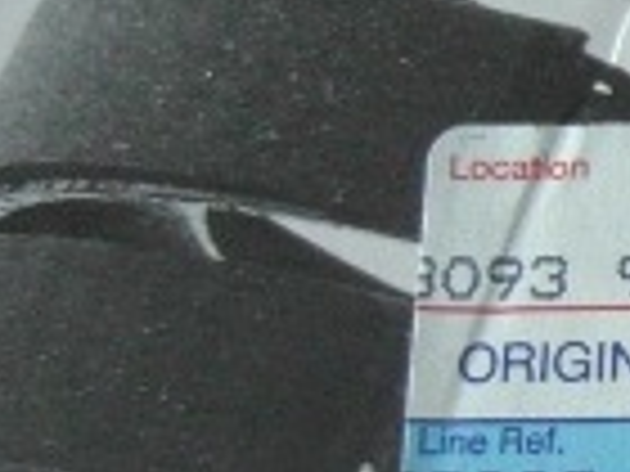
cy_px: 265
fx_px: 3167
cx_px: 1404
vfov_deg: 8.5
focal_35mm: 174
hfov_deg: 10.2
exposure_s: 1/80
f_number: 2.8
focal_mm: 7.9
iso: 800
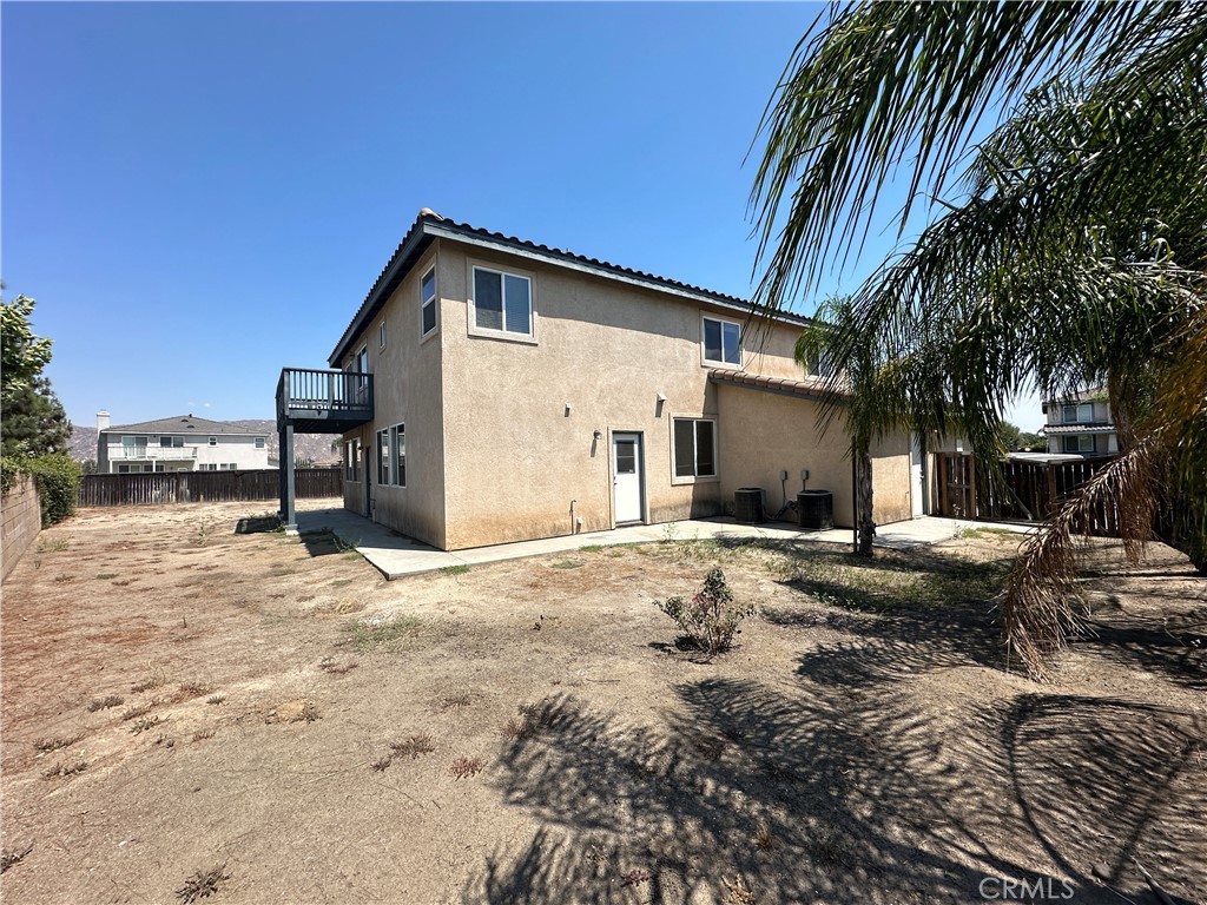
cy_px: 452
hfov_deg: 102.1
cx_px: 604
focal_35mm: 14
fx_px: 488
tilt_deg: +1.7
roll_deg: +1.7
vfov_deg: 85.7
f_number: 2.2
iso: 50
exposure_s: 1/2304
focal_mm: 2.22
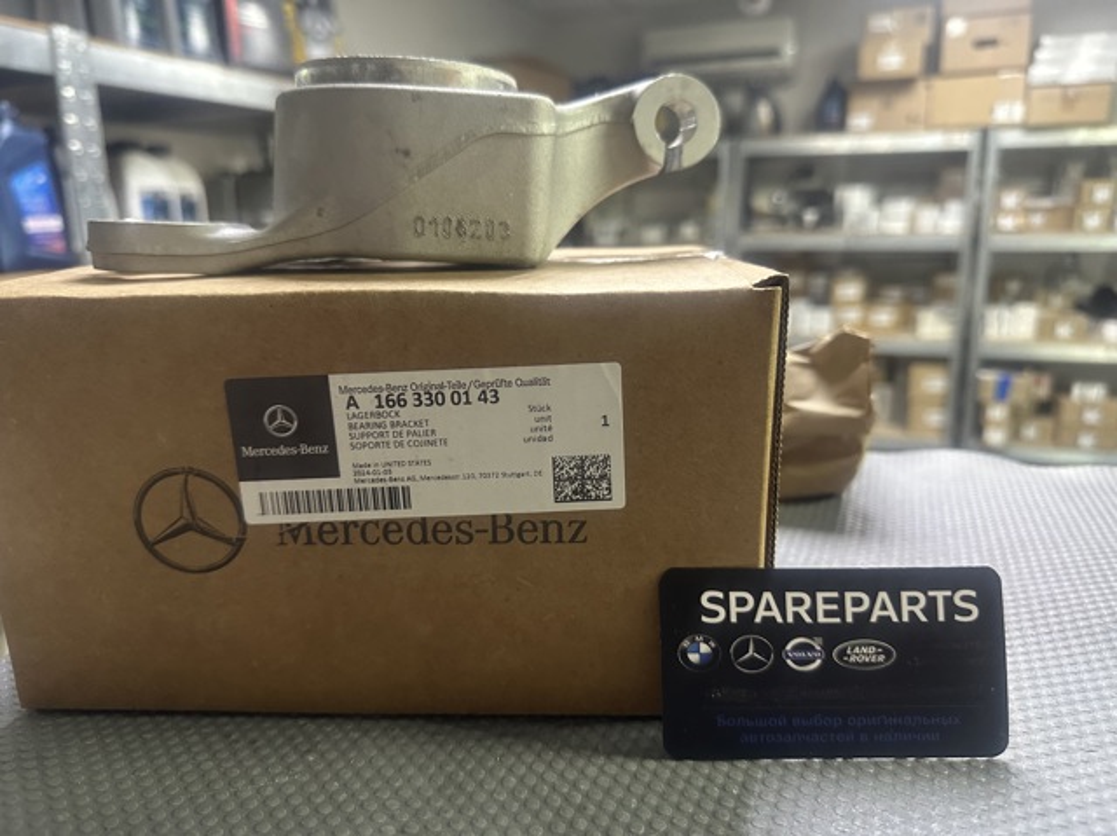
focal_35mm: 24
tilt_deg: -14.7
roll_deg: +0.6
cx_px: 558
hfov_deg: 71.6
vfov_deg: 56.8
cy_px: 418
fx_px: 774
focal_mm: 6.86
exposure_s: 1/60
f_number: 1.78
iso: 400
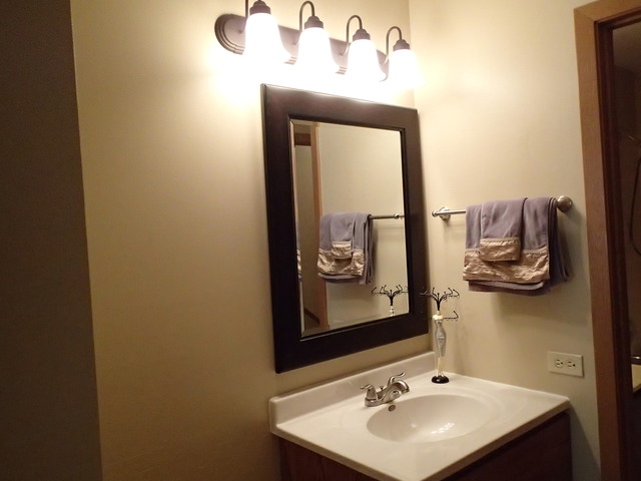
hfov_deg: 63.4
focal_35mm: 28
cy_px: 240
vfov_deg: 49.7
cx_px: 320
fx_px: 518
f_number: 2.2
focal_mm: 5.14
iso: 1250
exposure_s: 1/500
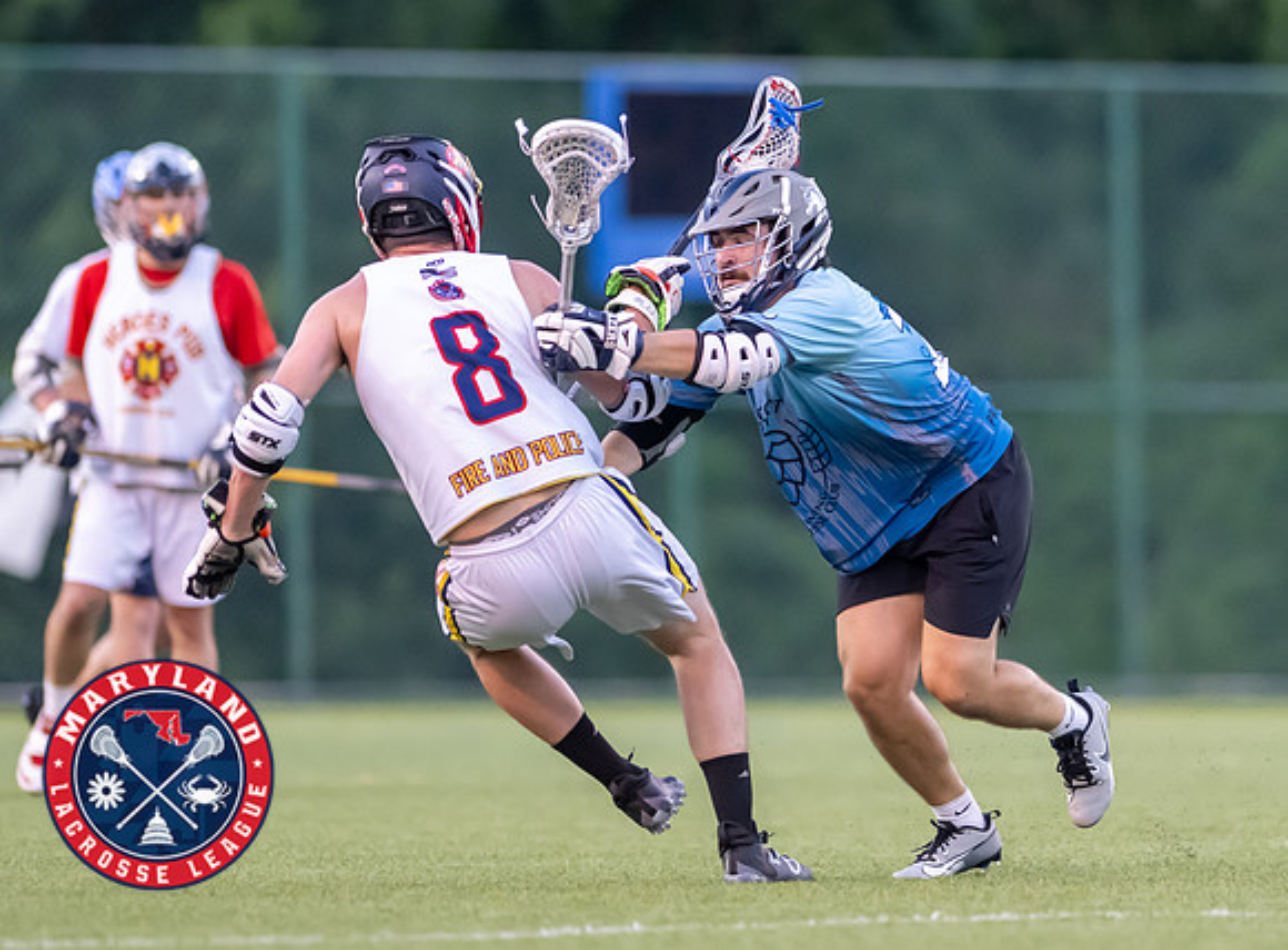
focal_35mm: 505
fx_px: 18680
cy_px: 369
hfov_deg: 3.9
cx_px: 857
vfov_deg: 2.9
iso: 6400
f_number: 2.8
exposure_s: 1/2000
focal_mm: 300
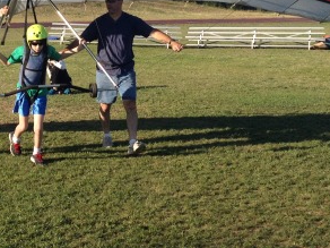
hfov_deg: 20.2
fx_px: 915
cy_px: 42
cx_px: 58
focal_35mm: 96
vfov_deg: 15.3
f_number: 2.4
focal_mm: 4.28
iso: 50
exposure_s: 1/1200
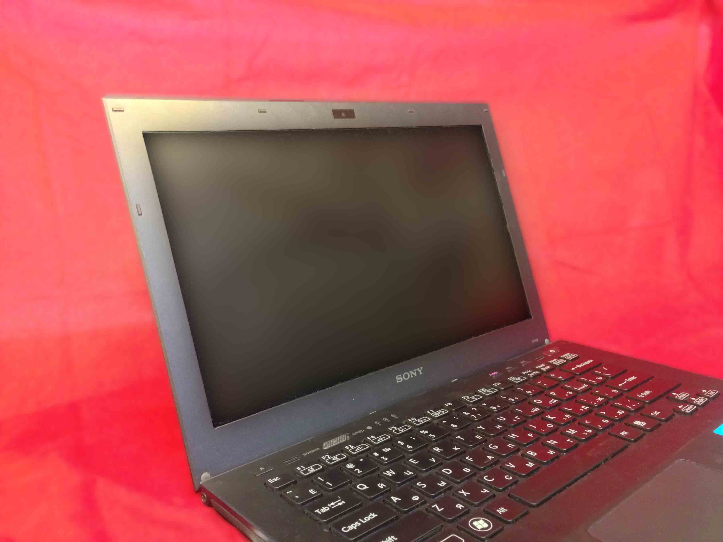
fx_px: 689
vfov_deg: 42.9
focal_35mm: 33
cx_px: 362
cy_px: 271
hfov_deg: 55.4
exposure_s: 1/20
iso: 400
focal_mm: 4.12
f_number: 2.4
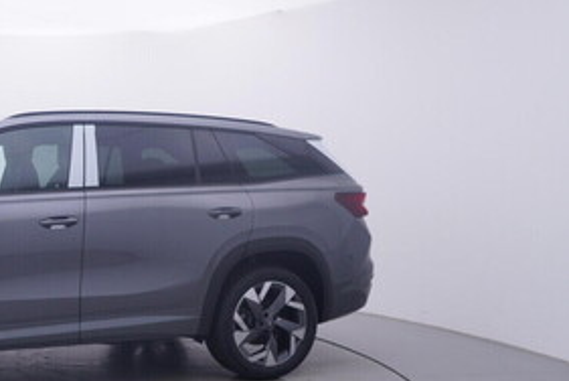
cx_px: 17
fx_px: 696
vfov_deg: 30.5
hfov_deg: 39.8
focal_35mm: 44
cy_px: 224
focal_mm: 15
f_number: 5
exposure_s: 1/80
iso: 200
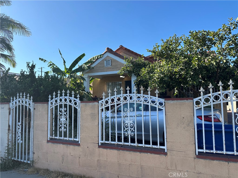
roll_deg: +0.7
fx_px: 165
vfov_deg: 56.8
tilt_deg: +4.9
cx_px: 119
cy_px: 89
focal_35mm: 24
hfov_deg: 71.6
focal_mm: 6.86
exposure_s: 1/2525
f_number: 1.78
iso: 80
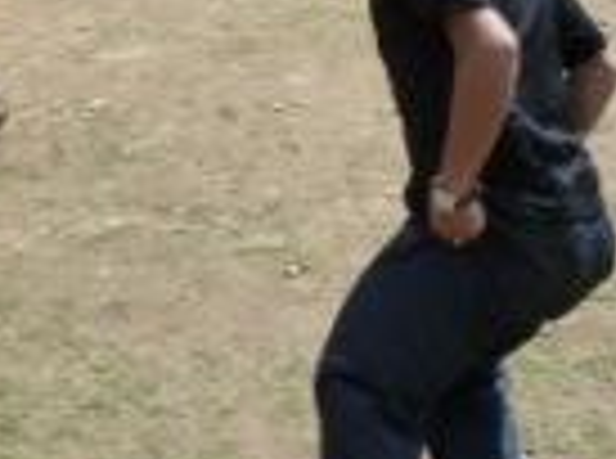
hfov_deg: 22.6
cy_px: 202
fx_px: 1455
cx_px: -49
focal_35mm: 82
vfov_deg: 17.9
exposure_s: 1/400
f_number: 5
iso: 125
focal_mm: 4.1
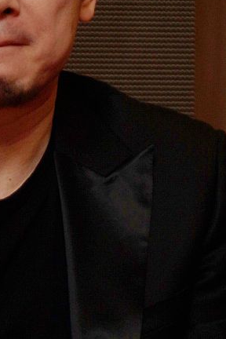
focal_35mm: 874
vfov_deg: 2.4
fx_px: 8230
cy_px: 233
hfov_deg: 1.6
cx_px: -56
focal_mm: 210
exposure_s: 1/60
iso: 200
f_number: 5.6
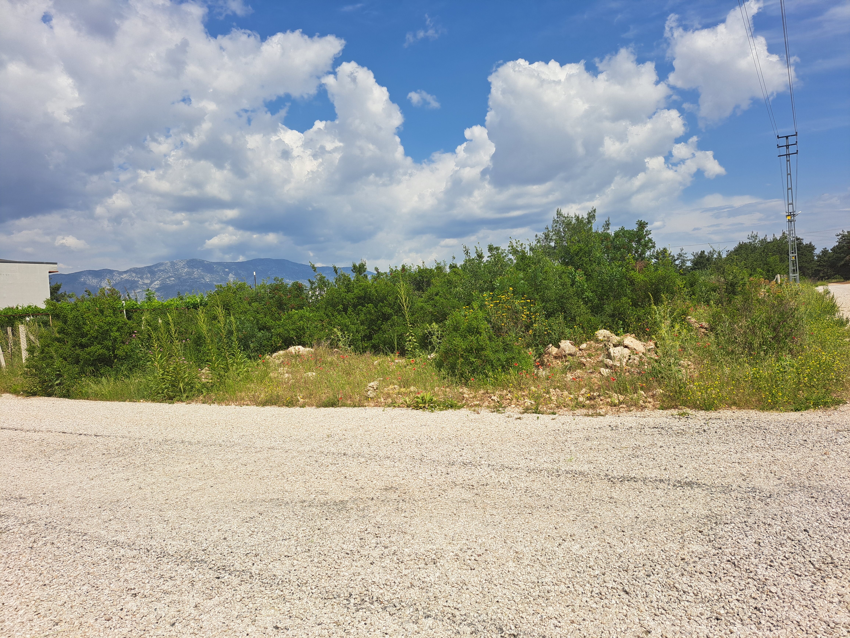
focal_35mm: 24
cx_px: 425
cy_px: 319
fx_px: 589
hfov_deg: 71.6
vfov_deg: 56.8
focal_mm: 5.23
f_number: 1.8
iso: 50
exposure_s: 1/2252
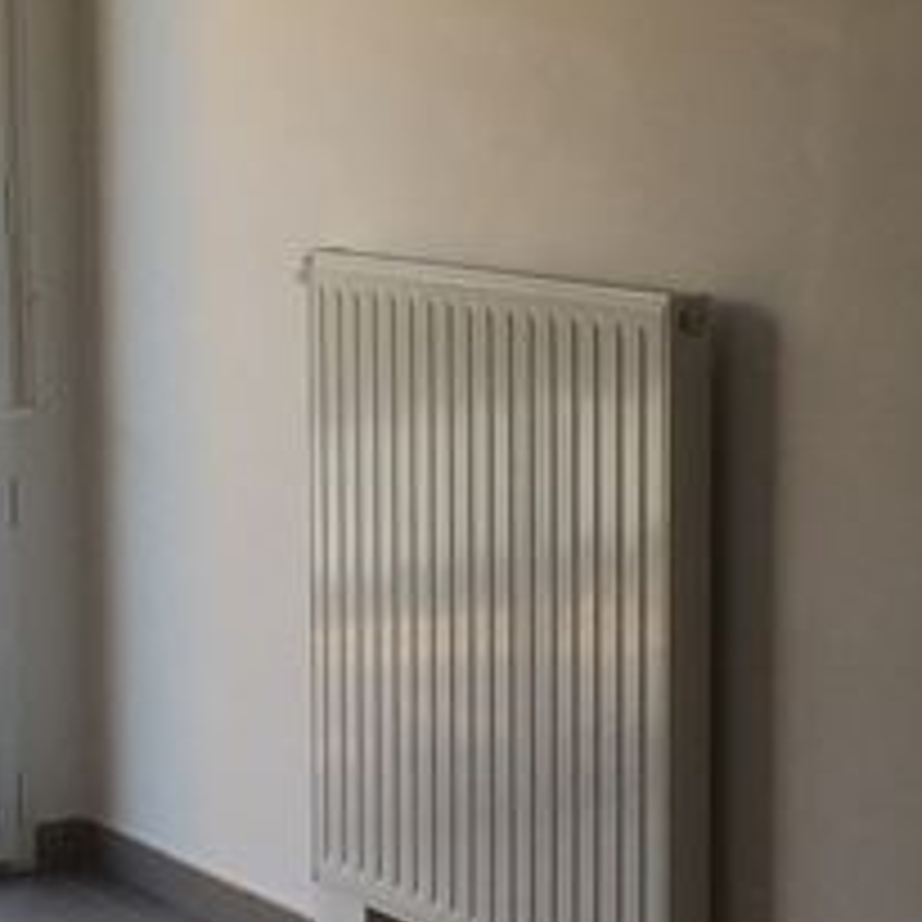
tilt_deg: -8.3
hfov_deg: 13.9
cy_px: 432
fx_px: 3767
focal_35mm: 125
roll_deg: -0.4
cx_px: 207
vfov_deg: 14.0
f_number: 2.2
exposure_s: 1/125
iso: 32
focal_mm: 4.15
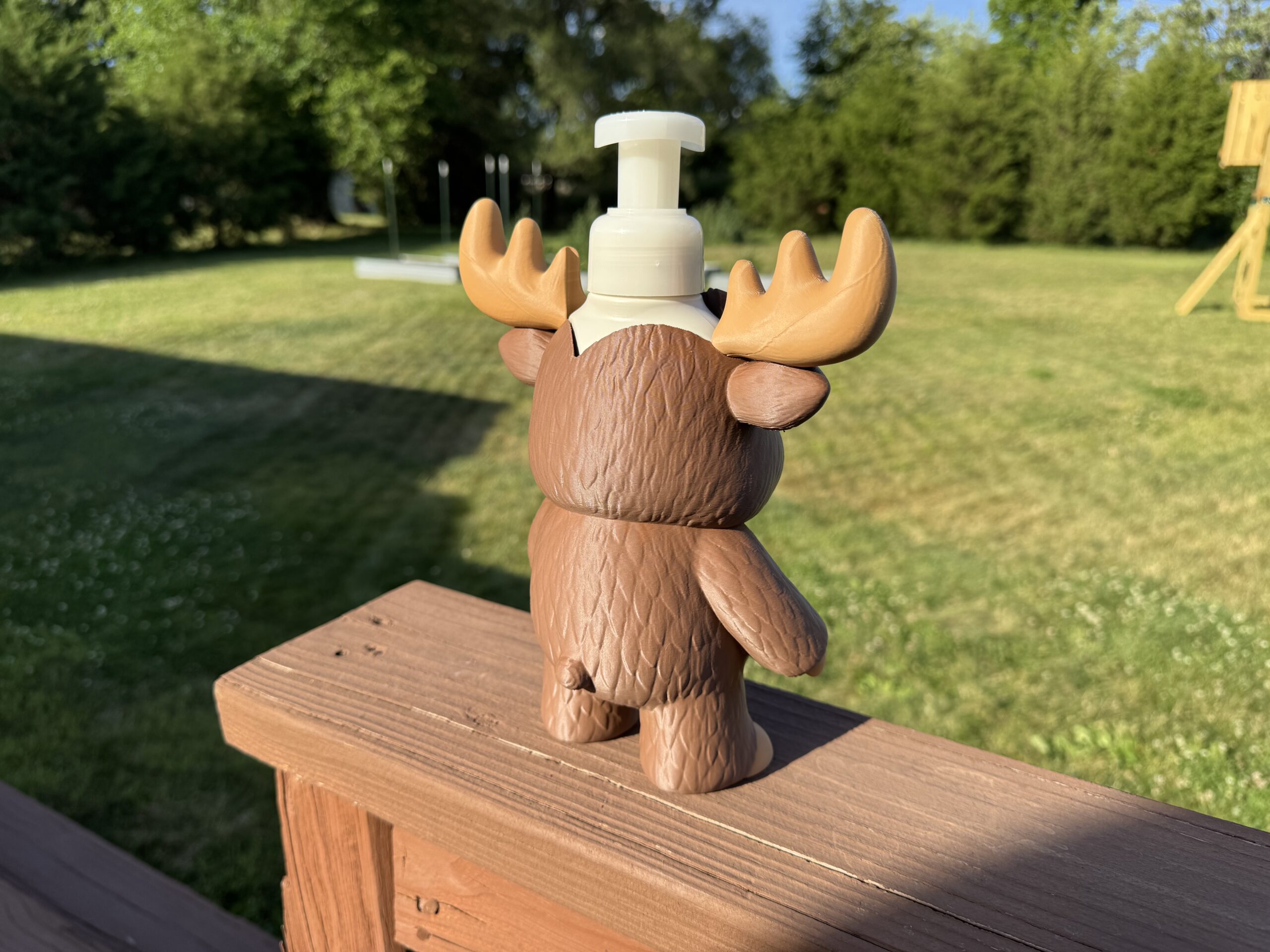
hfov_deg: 71.6
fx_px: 881
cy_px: 476
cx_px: 635
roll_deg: -1.2
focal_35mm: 24
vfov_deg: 56.8
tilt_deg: -16.2
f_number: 1.78
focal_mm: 6.76
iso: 80
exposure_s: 1/2331
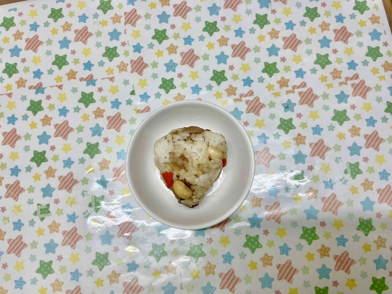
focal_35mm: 29
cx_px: 196
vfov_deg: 48.2
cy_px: 147
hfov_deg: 61.7
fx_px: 328
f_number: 1.8
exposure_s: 1/60
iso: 32
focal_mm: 3
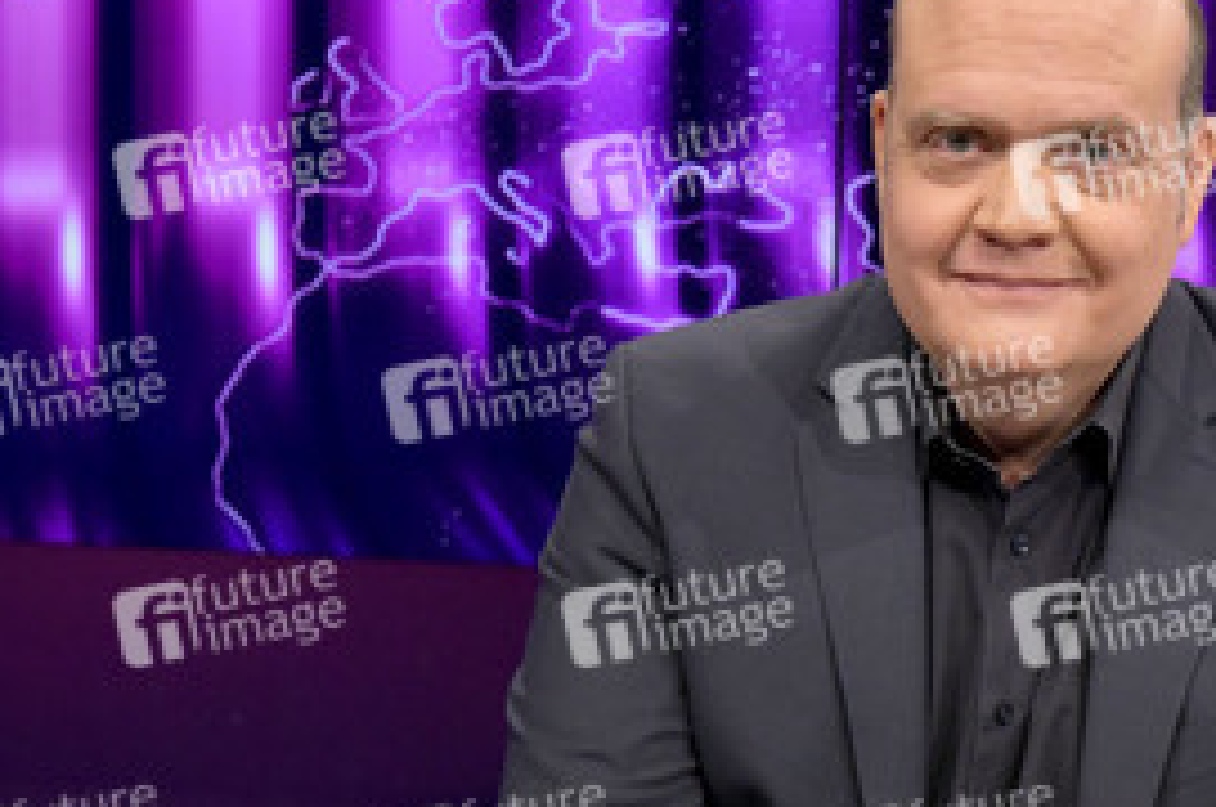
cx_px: 1007
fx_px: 2362
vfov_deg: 19.4
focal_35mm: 70
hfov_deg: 28.2
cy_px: 502
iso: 2500
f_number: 5.6
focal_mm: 42
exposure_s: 1/200
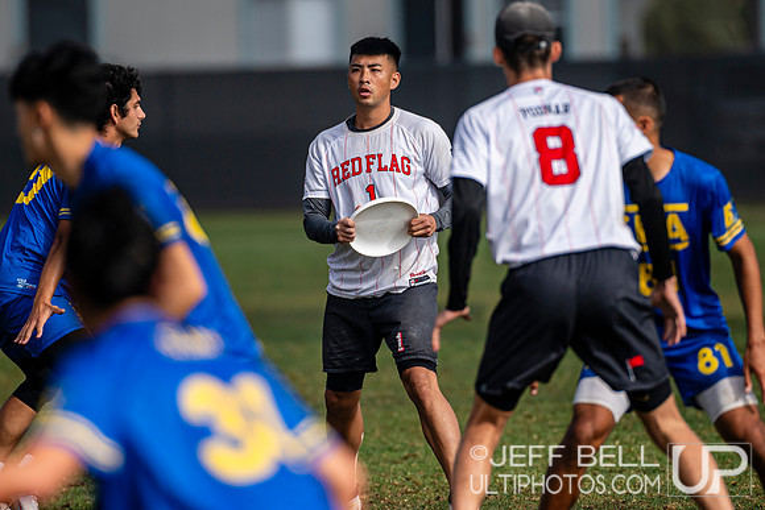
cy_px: 255
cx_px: 399
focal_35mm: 541
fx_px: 11490
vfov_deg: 2.5
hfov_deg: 3.8
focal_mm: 300
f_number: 3.2
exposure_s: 1/2500
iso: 125
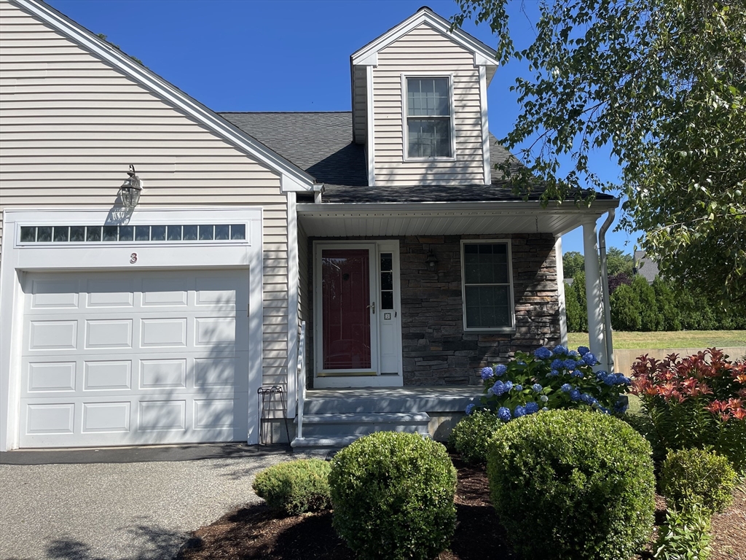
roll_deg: +1.1
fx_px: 539
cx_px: 373
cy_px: 280
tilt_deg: +6.4
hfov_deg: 69.4
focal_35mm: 25
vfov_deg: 54.9
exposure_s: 1/3922
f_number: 1.6
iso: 32
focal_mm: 5.1
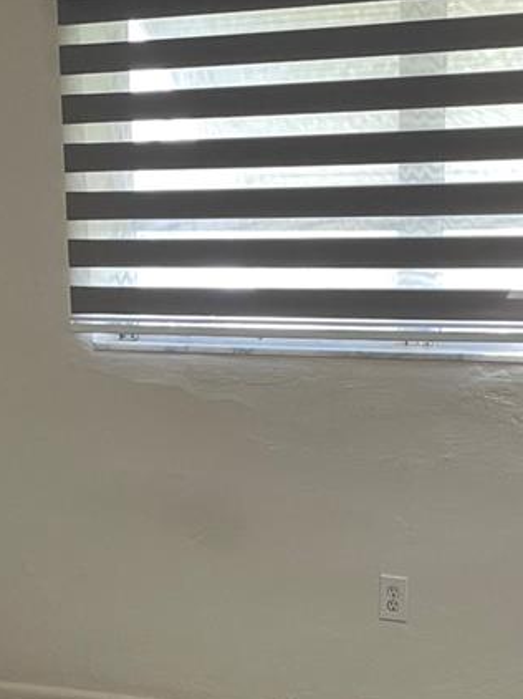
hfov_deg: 19.9
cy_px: 510
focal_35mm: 74
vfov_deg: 26.1
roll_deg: +0.8
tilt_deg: -10.0
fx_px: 1492
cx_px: 316
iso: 125
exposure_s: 1/60
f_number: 1.6
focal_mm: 4.2
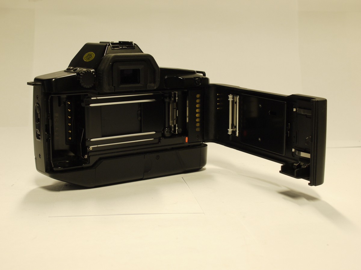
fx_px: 626
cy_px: 135
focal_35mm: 60
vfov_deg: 24.4
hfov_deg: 32.2
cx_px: 180
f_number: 8
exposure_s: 1/15
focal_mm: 30
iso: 400
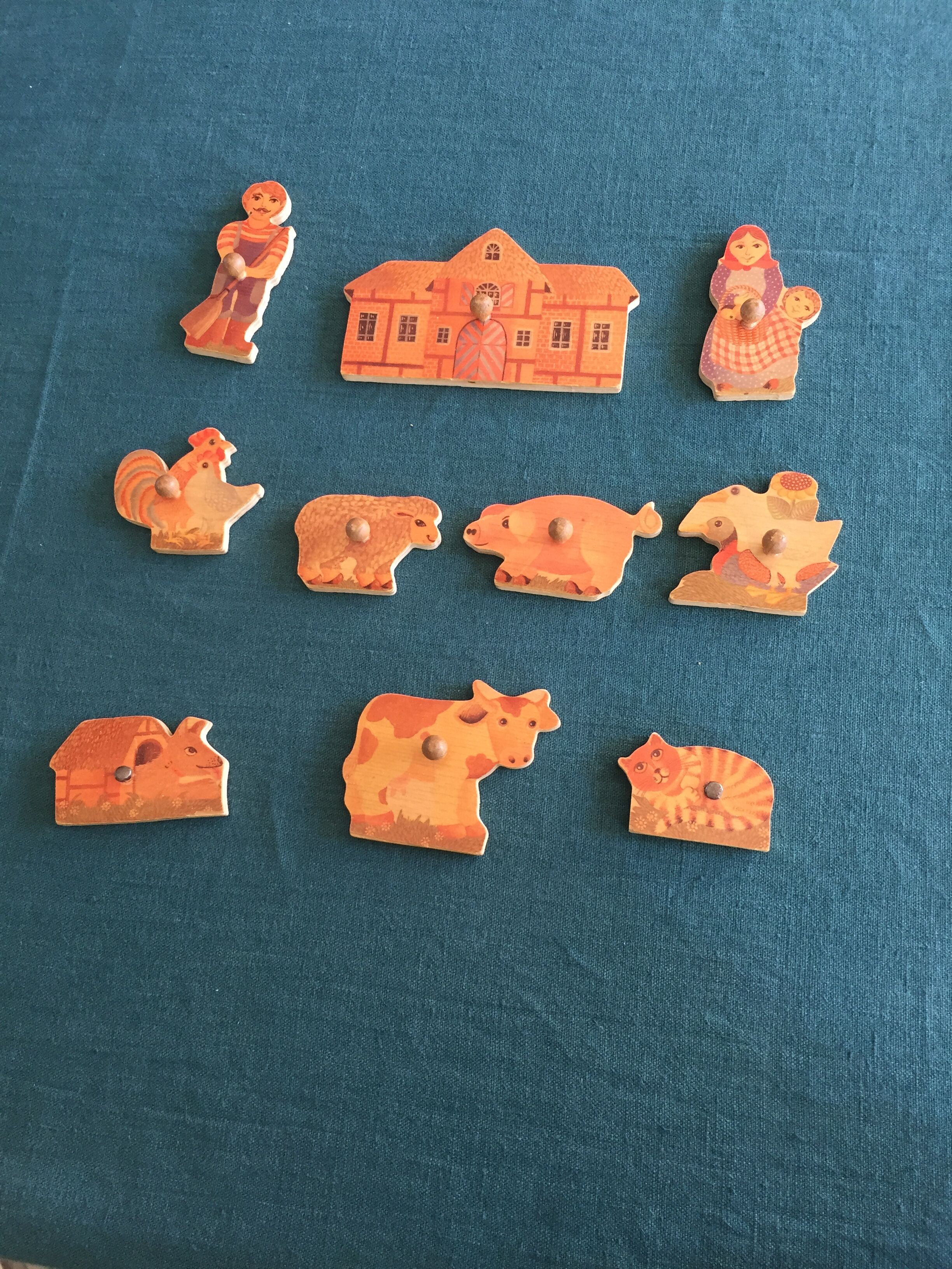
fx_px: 1063
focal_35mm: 29
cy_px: 634
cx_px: 476
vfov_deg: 61.7
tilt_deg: -72.4
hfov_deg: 48.2
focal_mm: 4.15
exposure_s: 1/33
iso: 125
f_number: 2.2
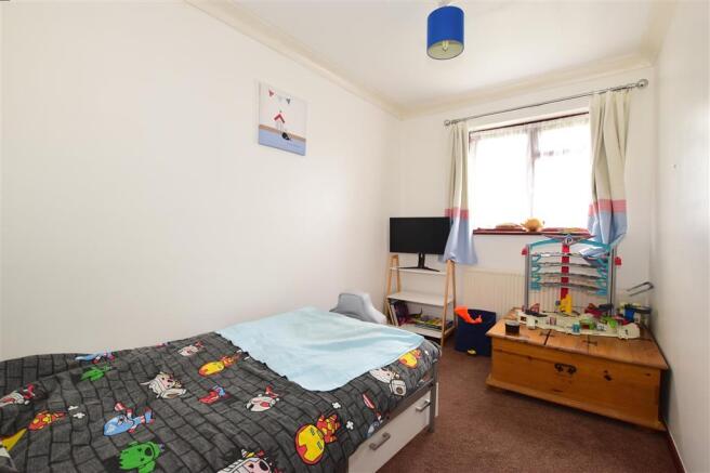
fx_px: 296
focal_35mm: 15
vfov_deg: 77.3
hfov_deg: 100.4
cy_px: 236
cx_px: 355
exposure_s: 1/30
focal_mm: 10
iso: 640
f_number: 6.3
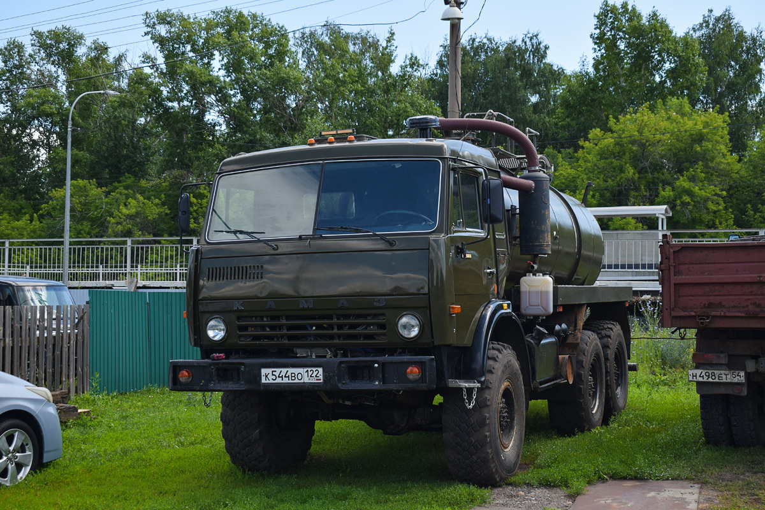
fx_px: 1084
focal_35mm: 51
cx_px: 382
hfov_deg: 38.9
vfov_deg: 26.5
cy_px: 255
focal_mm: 34
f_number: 6.3
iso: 200
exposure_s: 1/500
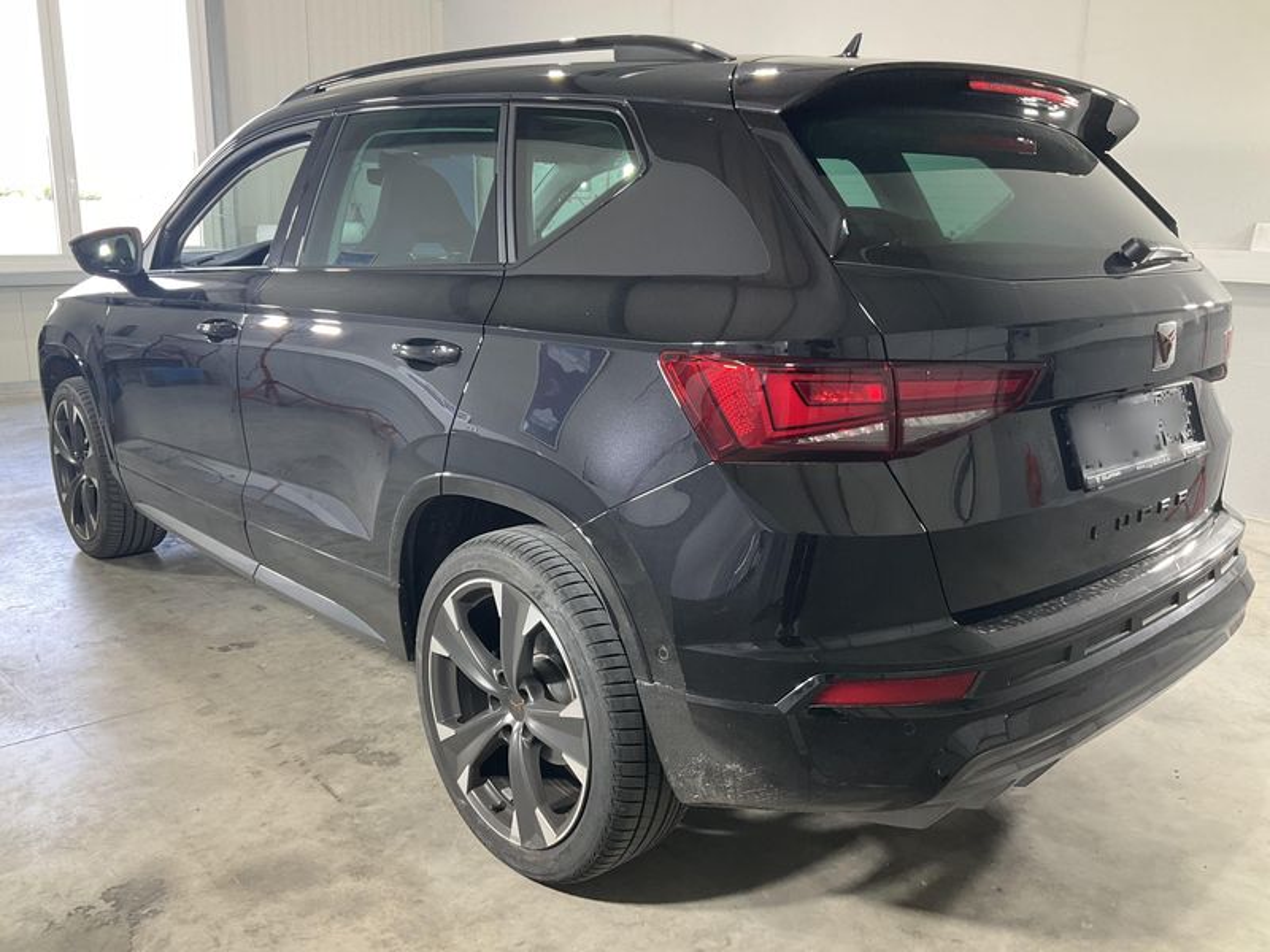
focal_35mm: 29
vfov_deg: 48.2
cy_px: 476
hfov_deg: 61.7
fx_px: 1064
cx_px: 635
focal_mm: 3
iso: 64
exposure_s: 1/50
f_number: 1.8
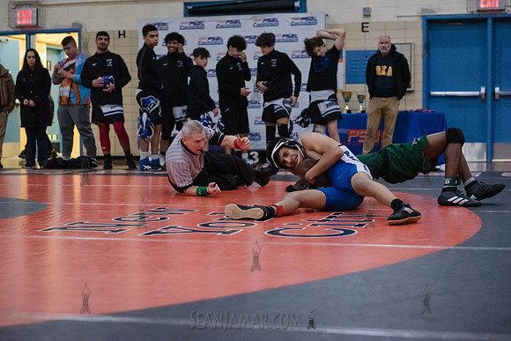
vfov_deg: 19.5
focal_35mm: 70
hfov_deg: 28.8
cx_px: 256
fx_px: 994
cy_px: 170
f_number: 3.2
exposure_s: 1/400
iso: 8000
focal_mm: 70
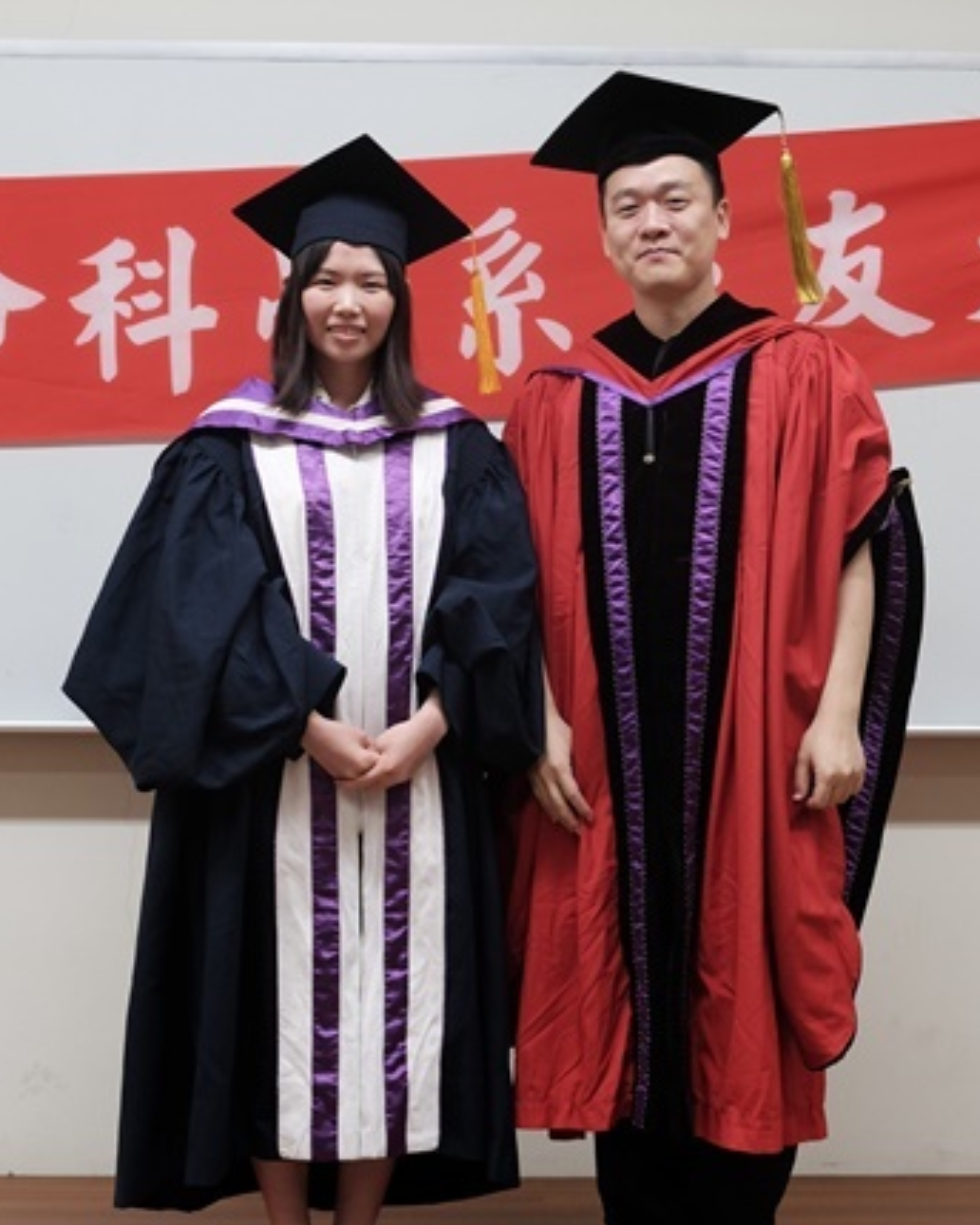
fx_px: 1994
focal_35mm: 55
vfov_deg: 34.1
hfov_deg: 27.6
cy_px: 621
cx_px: 462
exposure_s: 1/150
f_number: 4
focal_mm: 27.7
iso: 1600
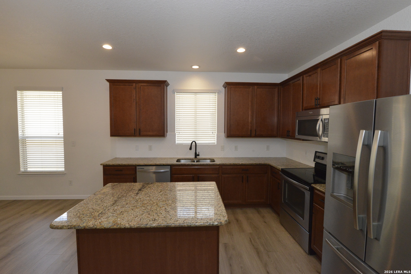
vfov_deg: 73.7
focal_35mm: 16
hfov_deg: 96.7
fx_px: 183
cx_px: 206
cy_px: 137
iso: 5000
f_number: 11
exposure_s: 1/250
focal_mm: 16
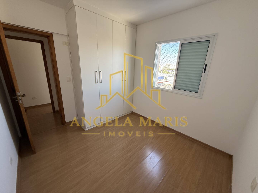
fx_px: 104
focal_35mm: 14
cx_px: 129
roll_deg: -2.7
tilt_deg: -18.2
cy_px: 96
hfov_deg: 102.1
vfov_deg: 85.7
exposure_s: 1/99
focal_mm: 2.22
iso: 80
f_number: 2.2
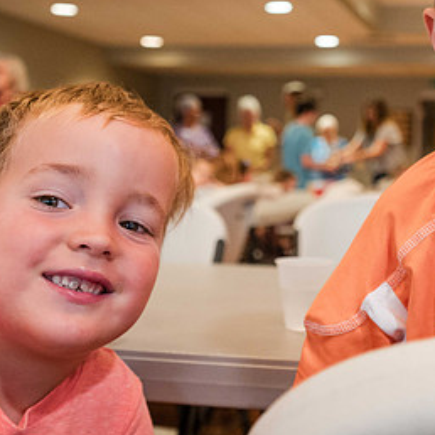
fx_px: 867
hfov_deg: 27.8
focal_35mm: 61
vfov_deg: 27.9
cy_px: 133
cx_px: 325
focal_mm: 29
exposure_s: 1/125
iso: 3200
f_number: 4
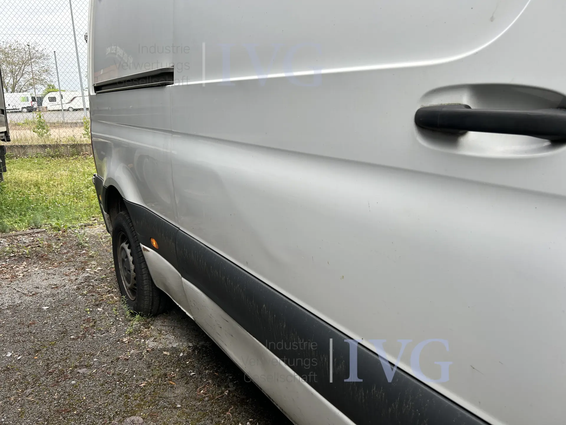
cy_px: 212
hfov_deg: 67.3
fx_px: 425
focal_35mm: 26
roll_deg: +1.3
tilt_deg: -12.4
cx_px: 283
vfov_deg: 53.1
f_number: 1.5
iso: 50
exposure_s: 1/555
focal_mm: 5.7
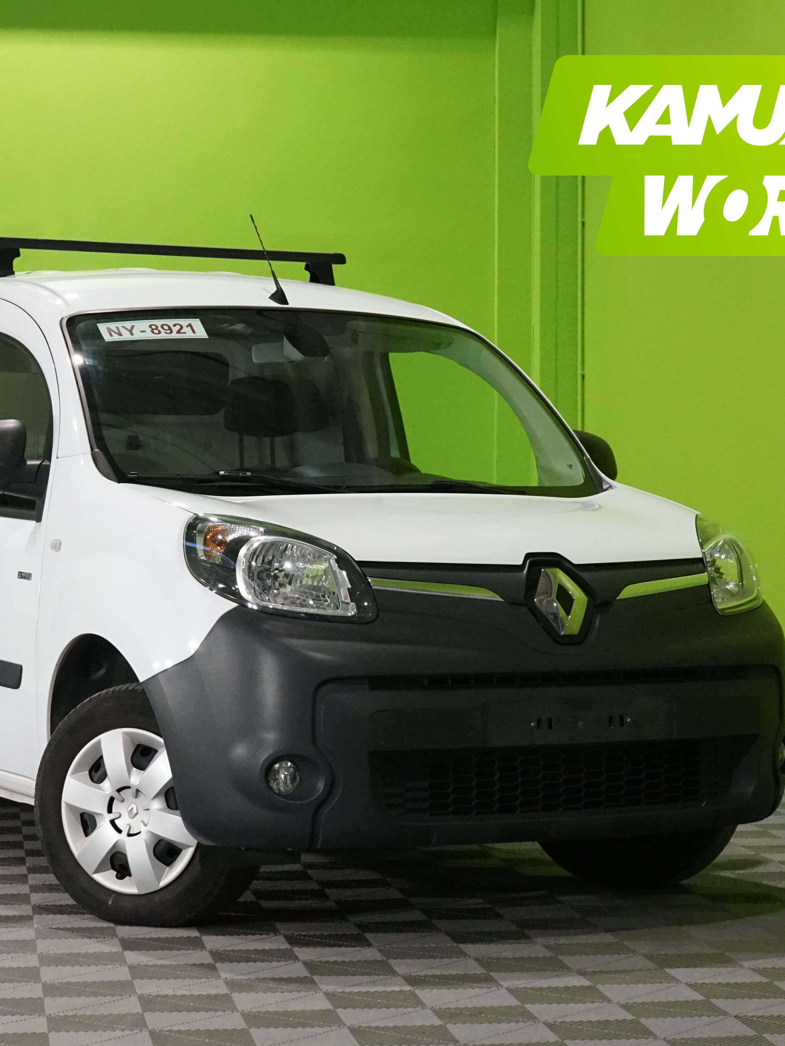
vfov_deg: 22.5
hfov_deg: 17.0
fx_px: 2631
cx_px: 299
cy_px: 524
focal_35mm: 87
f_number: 10
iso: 6400
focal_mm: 60
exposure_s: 1/125
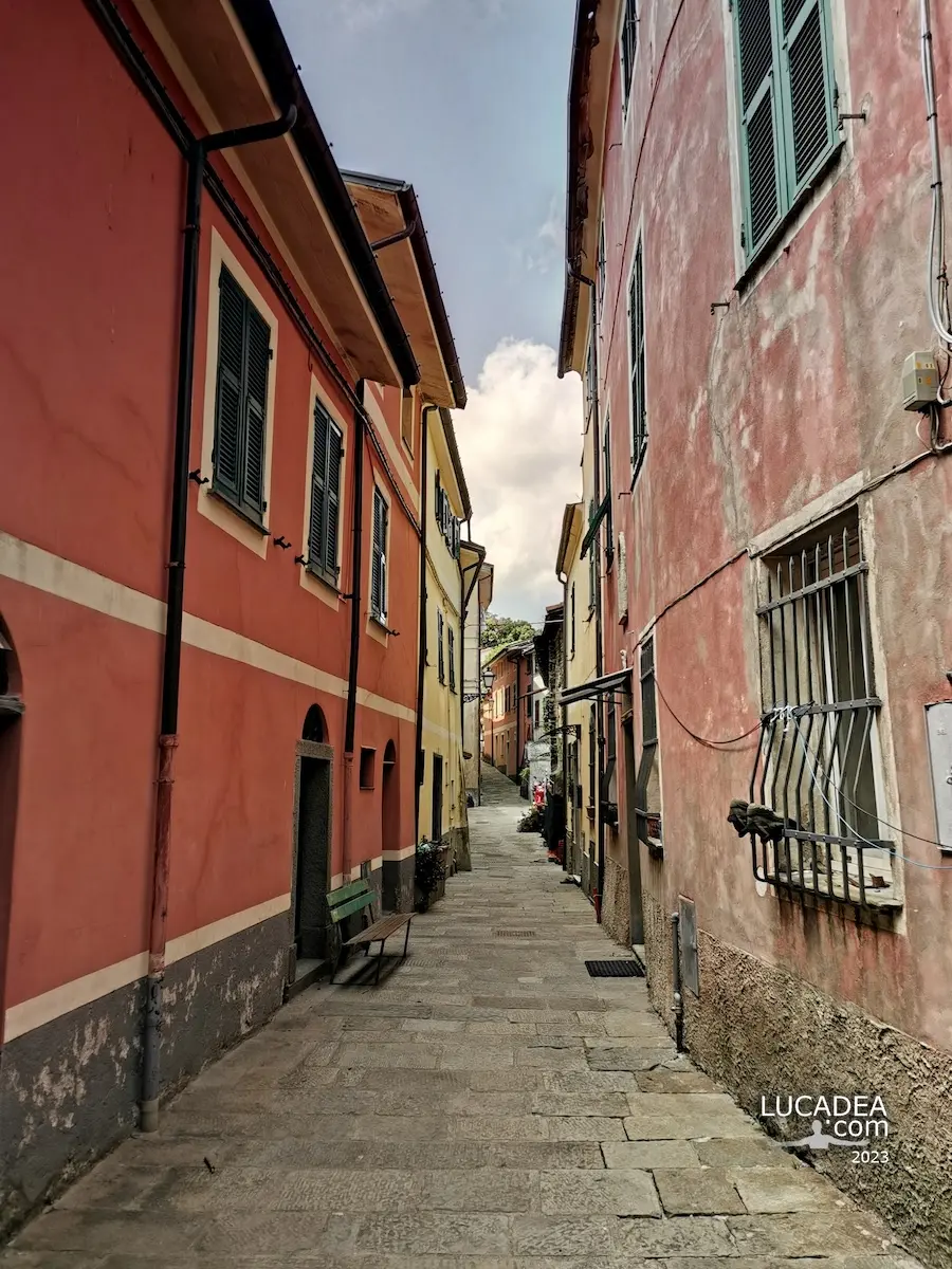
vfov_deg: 67.3
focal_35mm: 26
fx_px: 953
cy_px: 634
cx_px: 476
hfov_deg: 53.1
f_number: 1.8
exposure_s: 6
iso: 50
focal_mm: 4.75
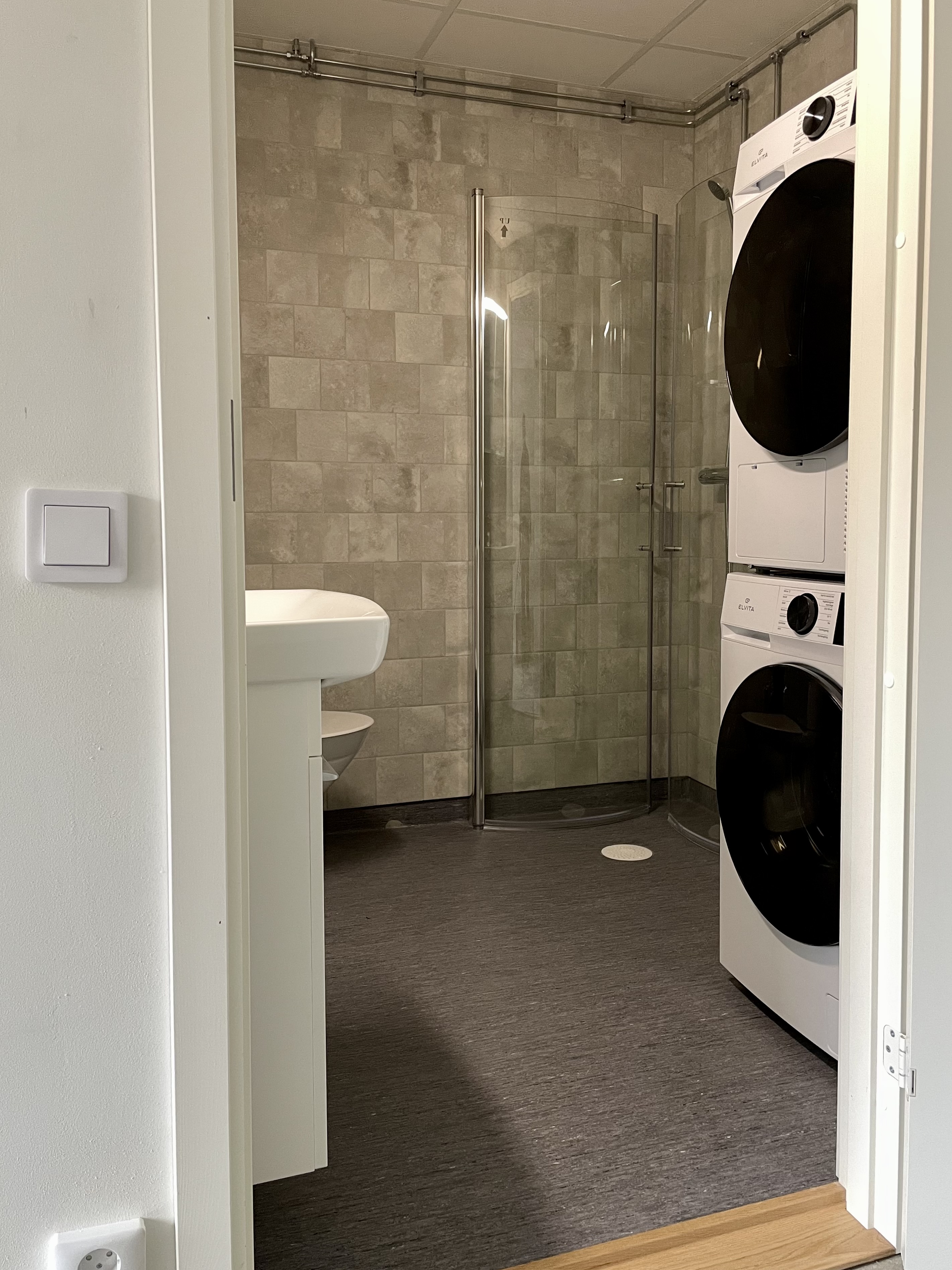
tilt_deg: -5.8
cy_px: 633
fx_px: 990
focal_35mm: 27
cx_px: 493
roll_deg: +0.5
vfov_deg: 65.3
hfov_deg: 51.3
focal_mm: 4.2
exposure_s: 1/50
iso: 250
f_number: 1.6
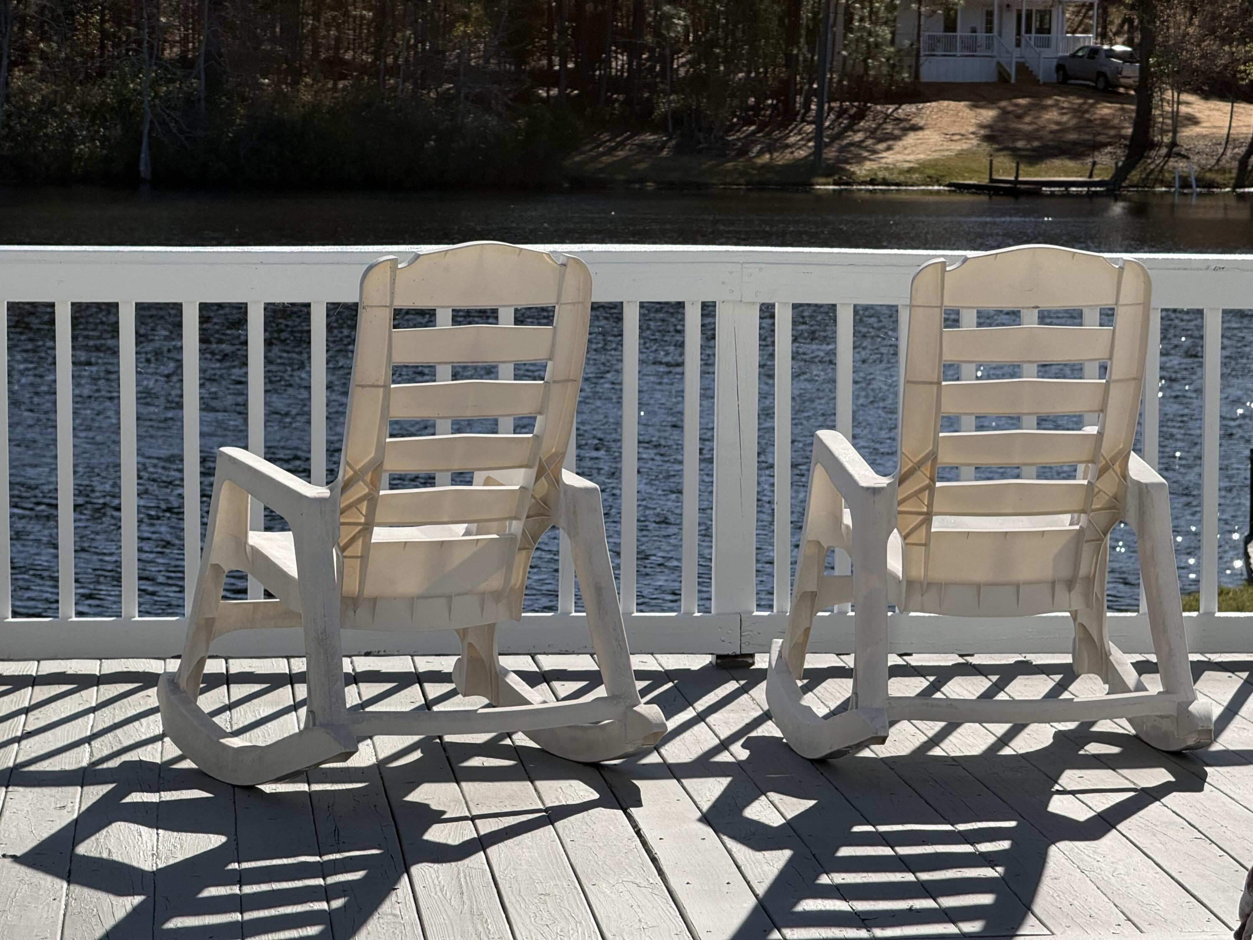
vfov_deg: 12.3
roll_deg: -1.4
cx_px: 626
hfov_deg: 16.4
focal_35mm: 120
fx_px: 4344
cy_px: 470
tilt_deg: -4.9
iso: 64
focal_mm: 15.66
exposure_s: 1/2525
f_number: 2.8
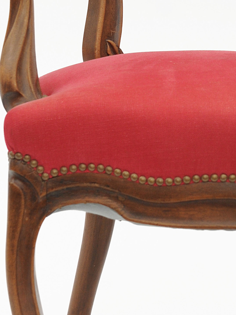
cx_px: 214
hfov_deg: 8.6
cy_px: 110
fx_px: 1564
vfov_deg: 11.5
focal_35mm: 172
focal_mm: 50
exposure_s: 1/160
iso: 320
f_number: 5.6
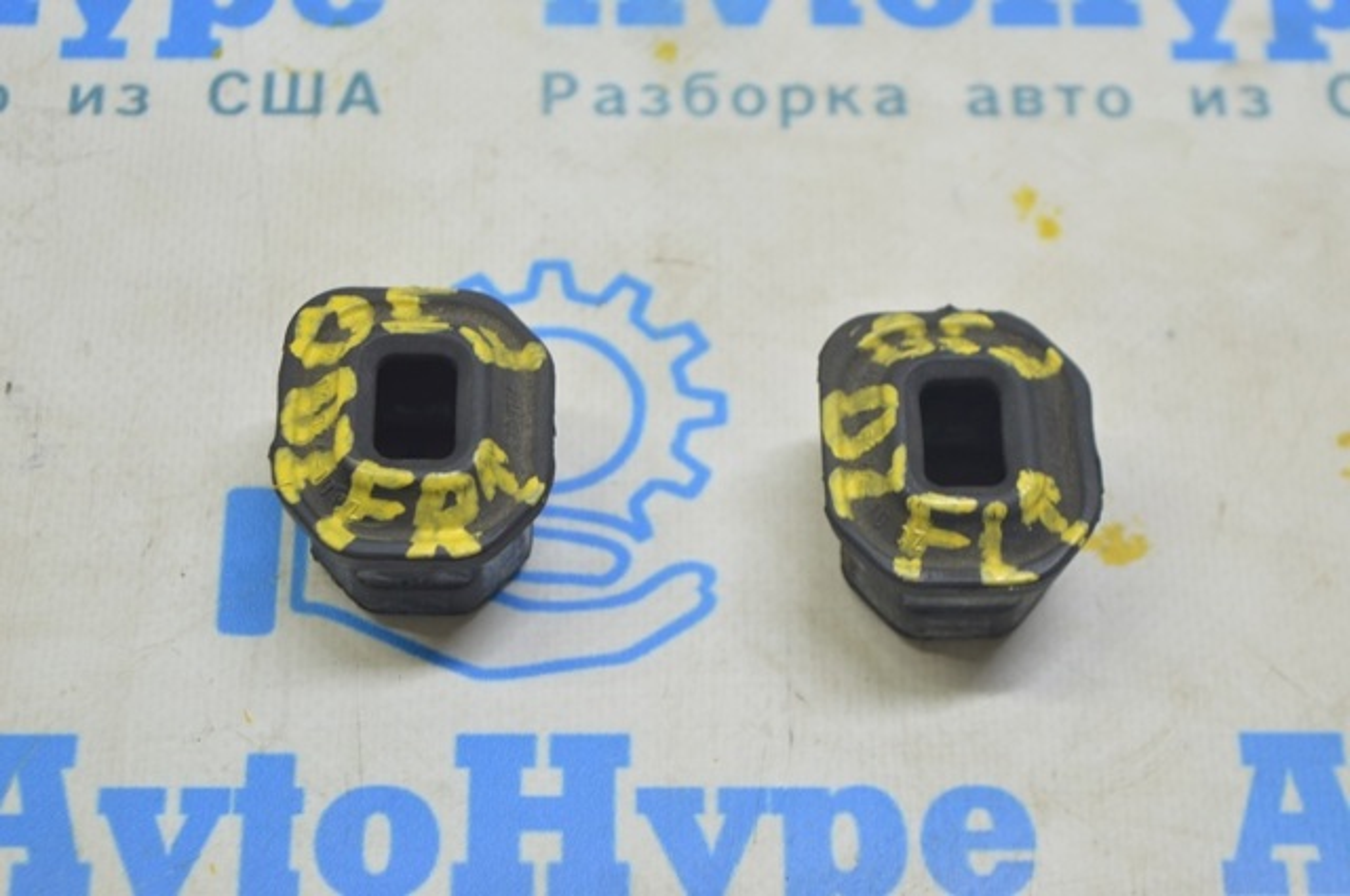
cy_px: 448
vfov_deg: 16.5
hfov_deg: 24.6
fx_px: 3090
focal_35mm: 82
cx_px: 675
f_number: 5.6
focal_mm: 55
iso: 400
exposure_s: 1/20
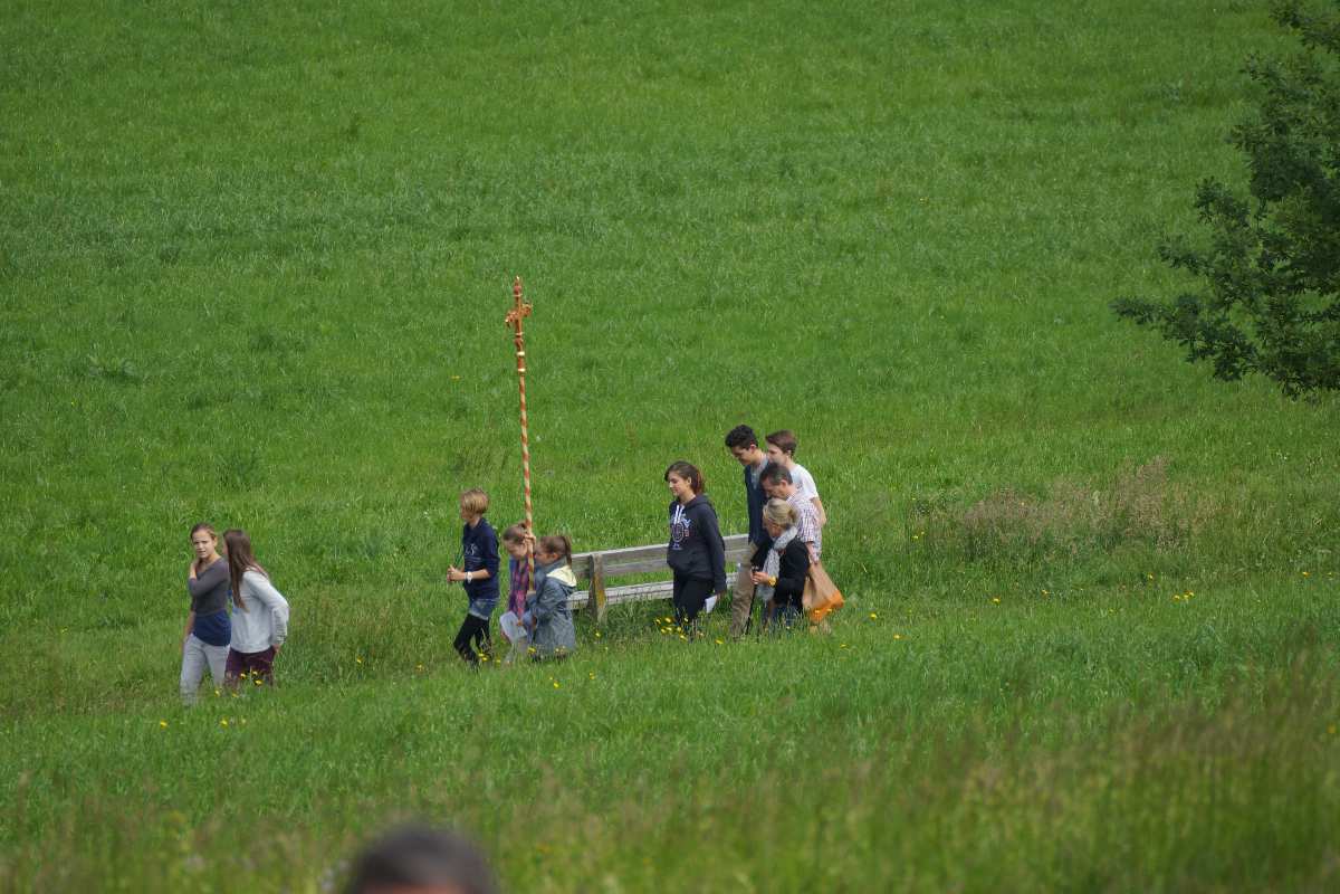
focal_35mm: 450
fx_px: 16749
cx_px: 670
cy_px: 447
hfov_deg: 4.6
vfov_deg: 3.1
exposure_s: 1/500
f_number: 5.6
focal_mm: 300
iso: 125
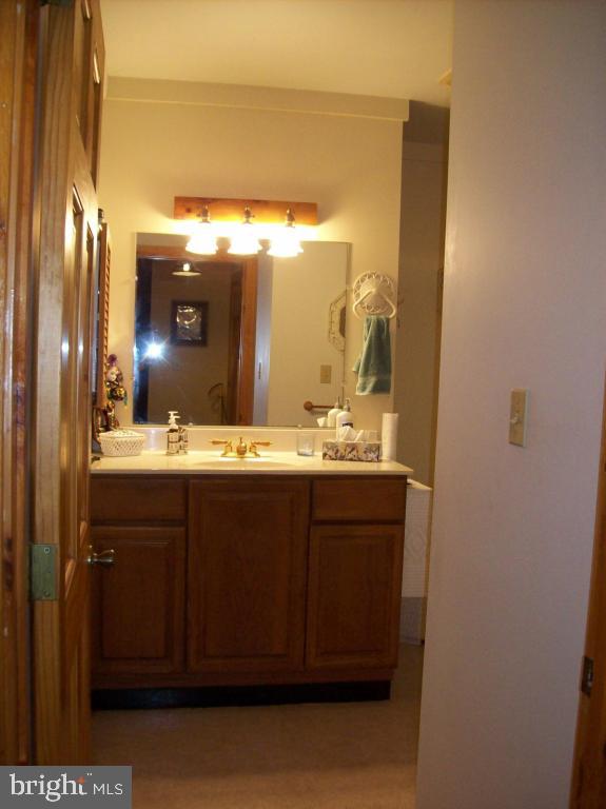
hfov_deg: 39.6
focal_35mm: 36
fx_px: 841
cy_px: 404
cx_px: 303
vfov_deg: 51.4
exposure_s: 1/64
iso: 200
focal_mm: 6
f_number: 2.7
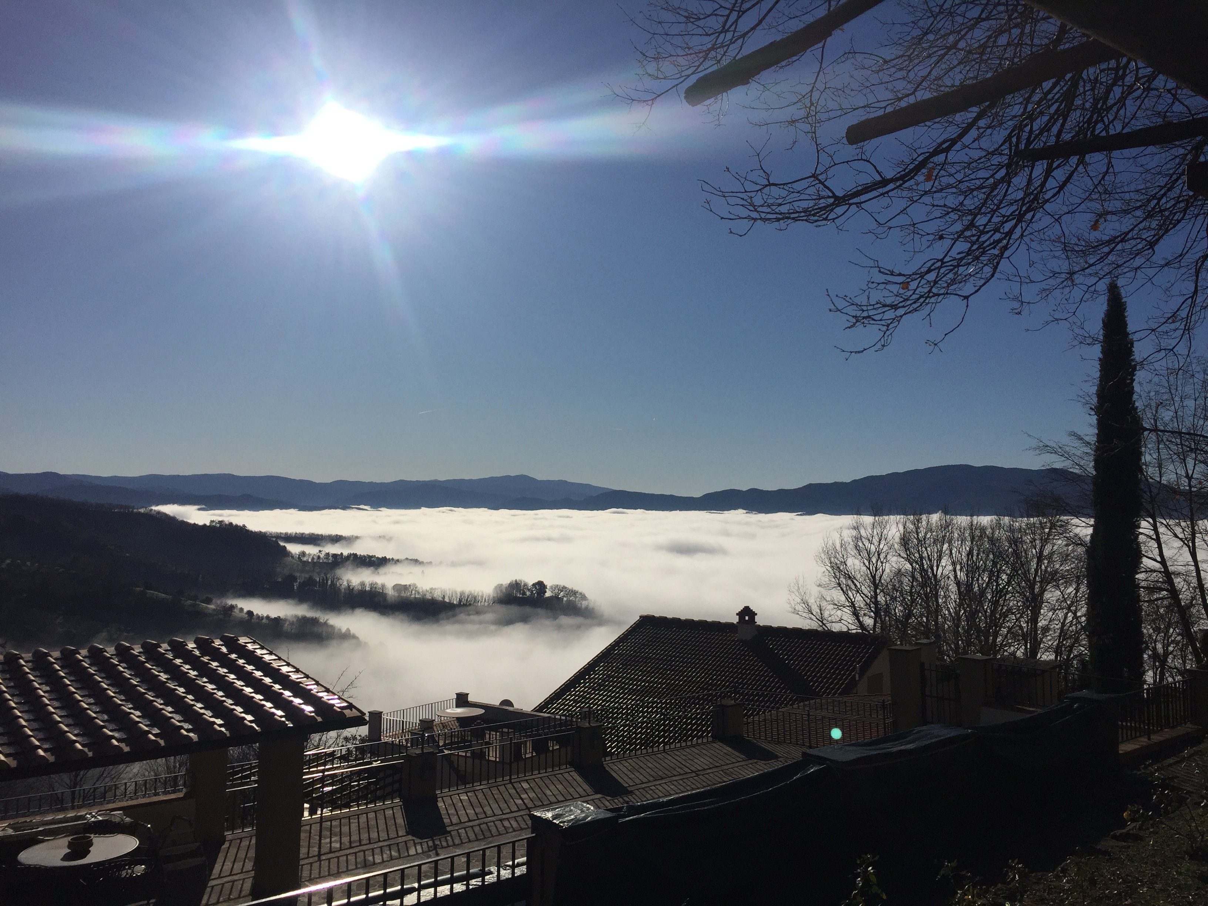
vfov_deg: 48.2
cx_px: 604
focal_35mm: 29
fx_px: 1012
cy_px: 453
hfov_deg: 61.7
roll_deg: +0.6
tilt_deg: +2.8
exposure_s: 1/20000
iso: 32
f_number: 2.2
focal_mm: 4.15
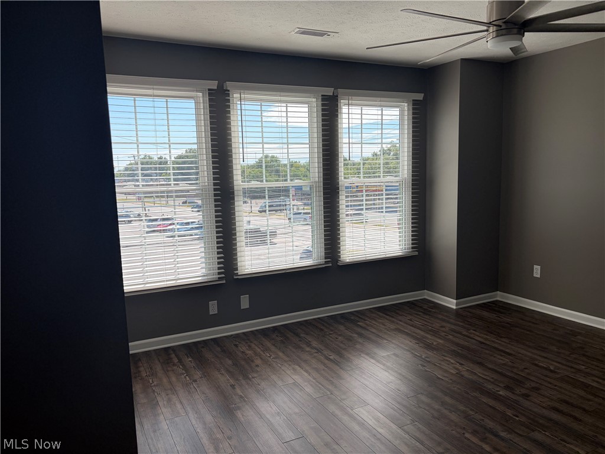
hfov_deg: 67.3
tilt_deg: -6.8
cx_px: 302
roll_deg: +2.1
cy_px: 227
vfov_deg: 53.1
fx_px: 454
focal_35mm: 26
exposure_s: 1/861
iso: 50
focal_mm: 5.96
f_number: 1.6
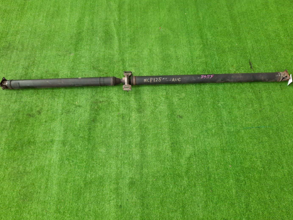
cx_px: 146
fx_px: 220
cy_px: 106
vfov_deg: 53.0
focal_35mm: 26
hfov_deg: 67.3
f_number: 2
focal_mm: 4.6
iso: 109
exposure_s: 1/50
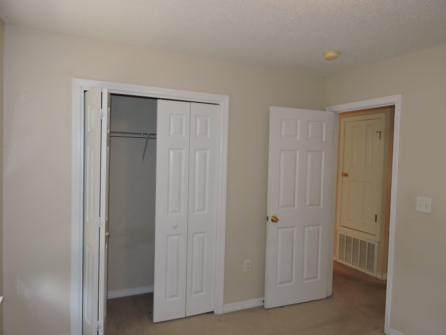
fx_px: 309
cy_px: 168
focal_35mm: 24
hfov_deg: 71.6
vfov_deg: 56.8
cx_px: 223
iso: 200
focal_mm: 4.3
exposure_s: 1/30
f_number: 3.3
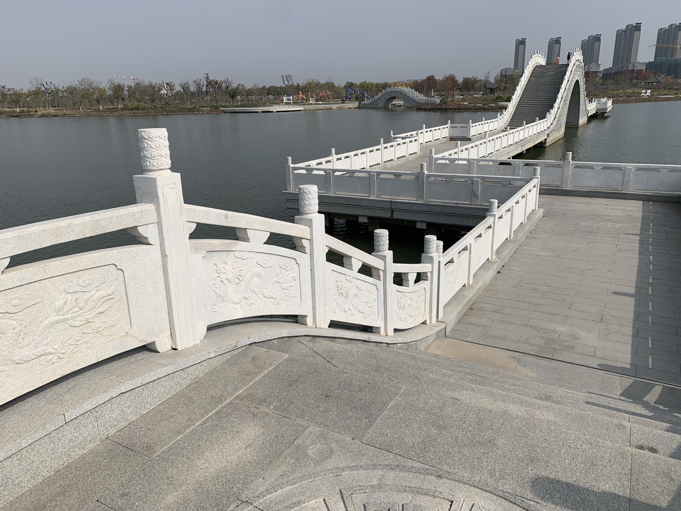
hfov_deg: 67.3
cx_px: 340
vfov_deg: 53.1
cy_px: 256
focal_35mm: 26
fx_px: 511
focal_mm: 4.25
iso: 25
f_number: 1.8
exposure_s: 1/6897
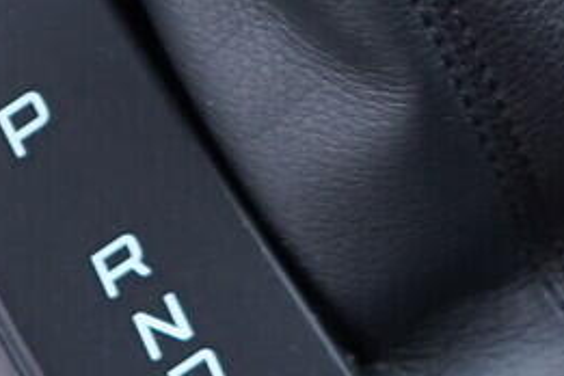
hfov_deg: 10.3
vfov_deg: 6.8
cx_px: 389
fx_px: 3117
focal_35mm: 199
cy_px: -160
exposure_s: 1/40
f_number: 2.8
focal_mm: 24
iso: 500
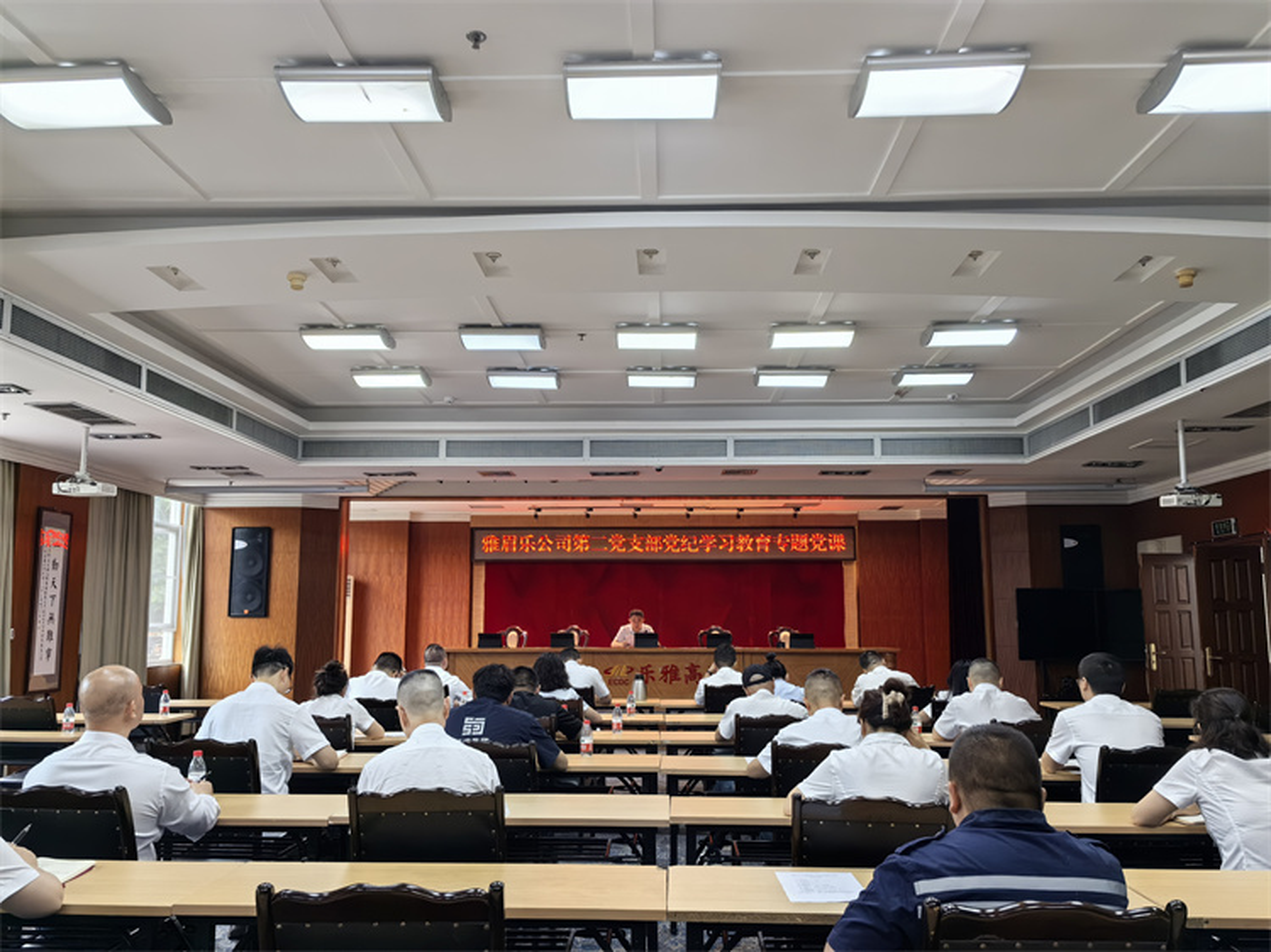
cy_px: 476
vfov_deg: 51.3
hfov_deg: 65.3
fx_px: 991
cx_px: 636
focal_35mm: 27
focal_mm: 5.75
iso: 160
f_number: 2
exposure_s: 1/100
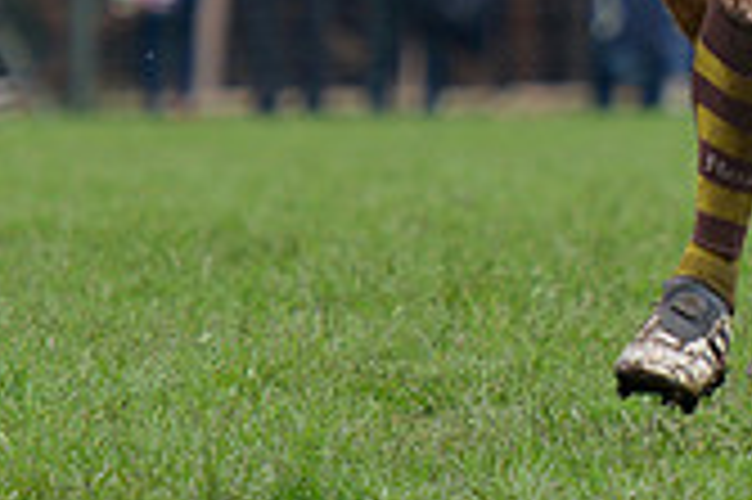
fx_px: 15964
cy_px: -340
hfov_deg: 2.7
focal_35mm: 765
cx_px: 977
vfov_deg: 1.8
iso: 500
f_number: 4
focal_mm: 220
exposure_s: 1/500
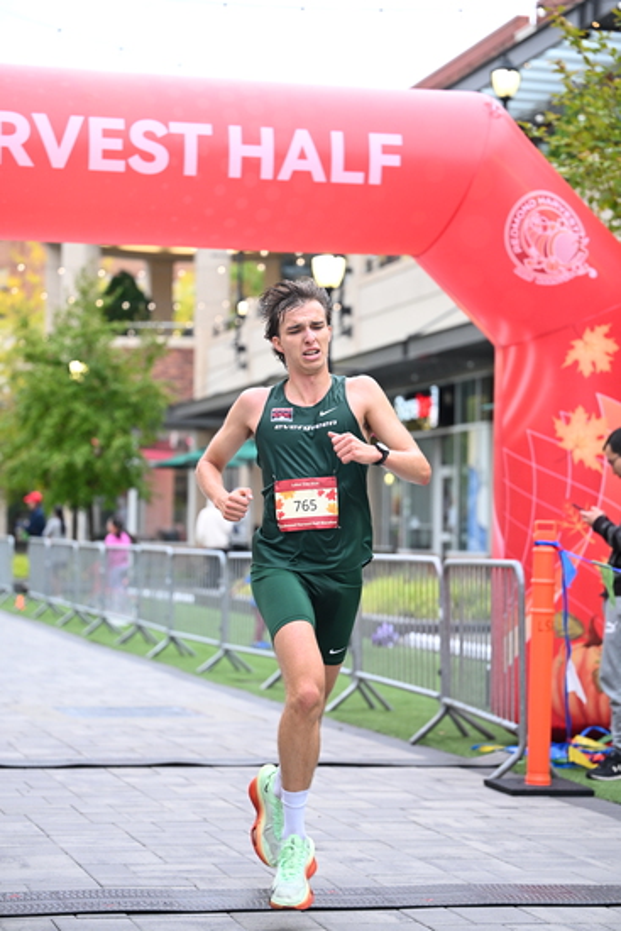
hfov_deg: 16.7
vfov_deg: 24.8
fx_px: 2120
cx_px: 310
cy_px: 466
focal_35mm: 82
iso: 1600
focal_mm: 82
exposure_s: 1/640
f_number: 2.8
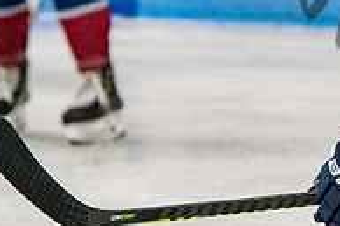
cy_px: 5
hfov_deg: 2.0
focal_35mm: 1021
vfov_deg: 1.3
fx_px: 9634
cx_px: 574
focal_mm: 175
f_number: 3.5
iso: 2500
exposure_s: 1/800
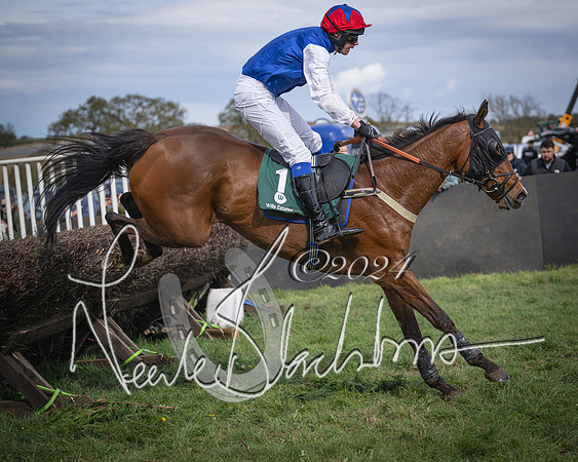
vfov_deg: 19.4
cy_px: 231
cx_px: 321
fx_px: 1349
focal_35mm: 79
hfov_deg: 24.2
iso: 200
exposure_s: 1/2000
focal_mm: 70
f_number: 2.8
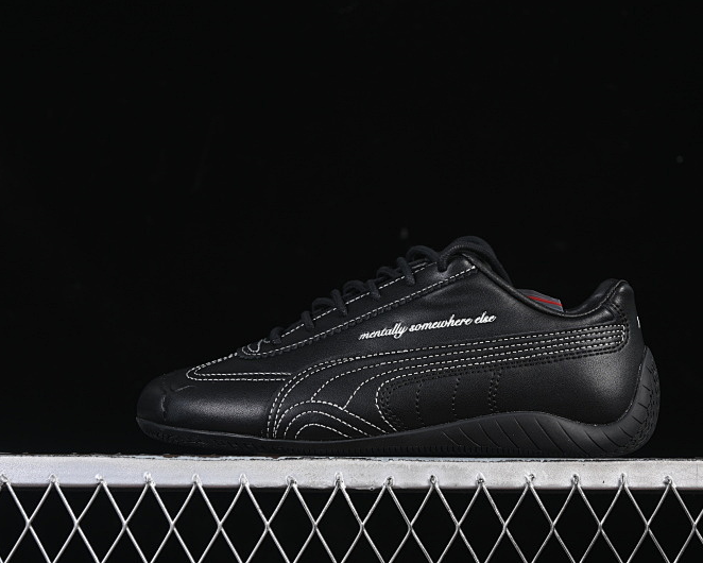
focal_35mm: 85
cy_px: 281
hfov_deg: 22.5
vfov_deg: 18.1
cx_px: 397
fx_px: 1769
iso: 160
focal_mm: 50
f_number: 6.3
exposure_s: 1/60
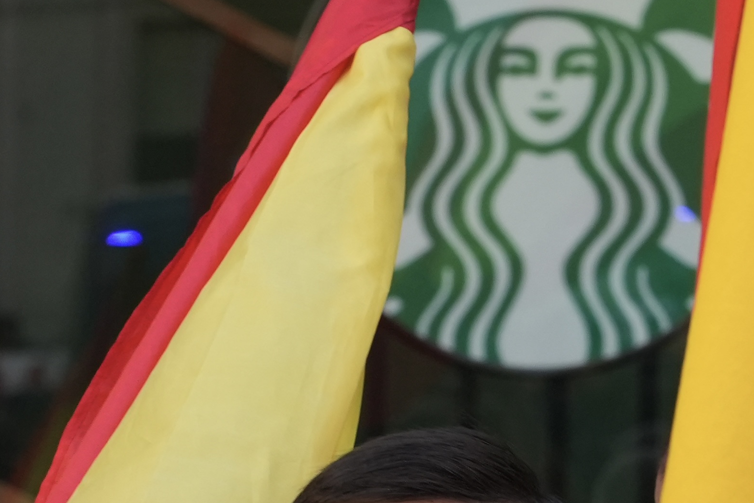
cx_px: 590
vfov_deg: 3.8
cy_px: 844
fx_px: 7539
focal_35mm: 360
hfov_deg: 5.7
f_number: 8
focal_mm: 105
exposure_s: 1/320
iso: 1250
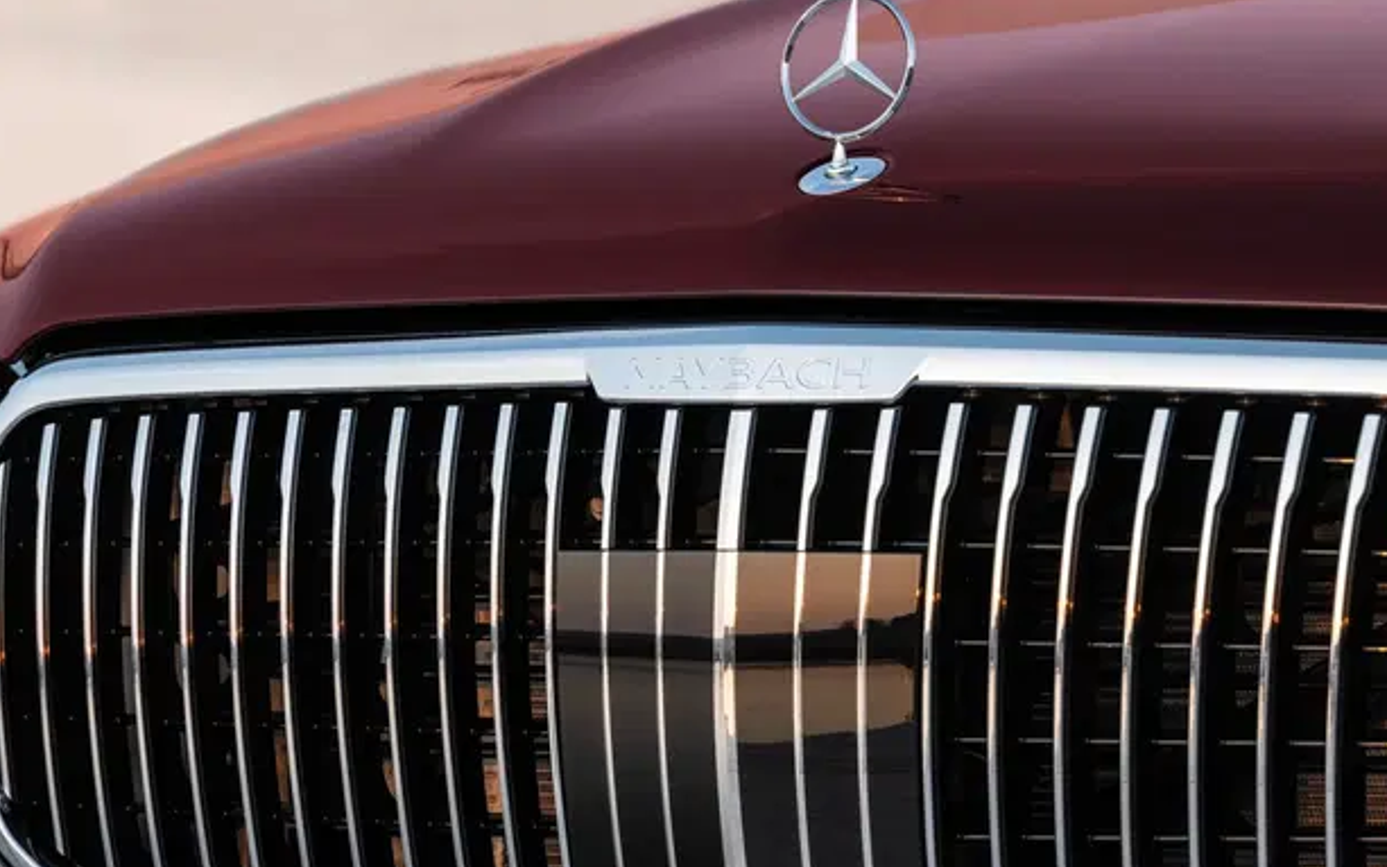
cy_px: 303
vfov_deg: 3.3
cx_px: 891
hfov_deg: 5.3
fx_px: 15081
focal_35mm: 399
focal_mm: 200
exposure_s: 1/100
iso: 200
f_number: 5.6
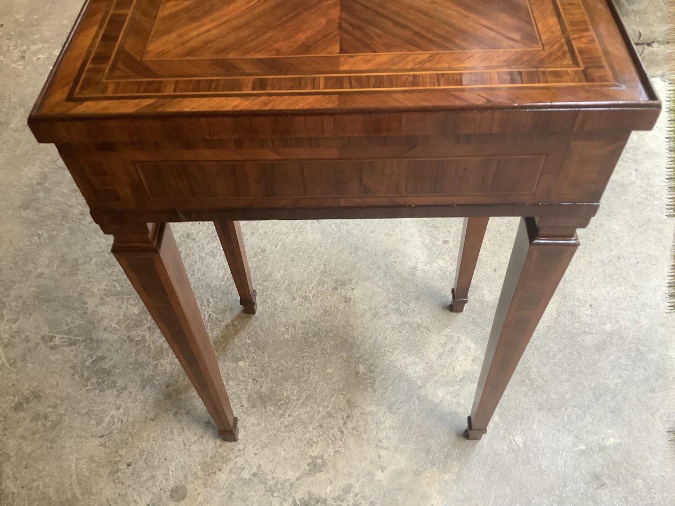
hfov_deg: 58.4
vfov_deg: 45.4
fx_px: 604
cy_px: 253
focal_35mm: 31
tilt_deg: -53.9
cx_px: 338
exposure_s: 1/50
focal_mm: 3.3
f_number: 2.4
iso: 200
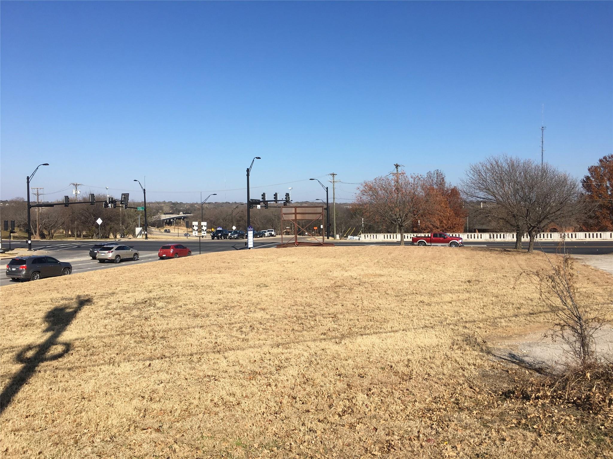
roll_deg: +0.3
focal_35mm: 29
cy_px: 230
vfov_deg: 48.2
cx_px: 306
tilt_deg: +0.5
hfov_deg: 61.7
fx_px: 514
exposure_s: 1/2137
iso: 25
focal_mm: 4.15
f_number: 2.2
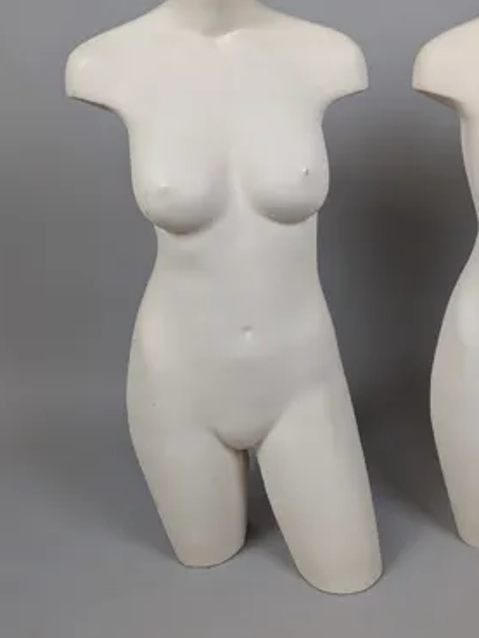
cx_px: 380
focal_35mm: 39
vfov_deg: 47.6
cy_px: 263
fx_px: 719
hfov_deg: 35.7
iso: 60
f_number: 1.7
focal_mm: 4.53
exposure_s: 1/100
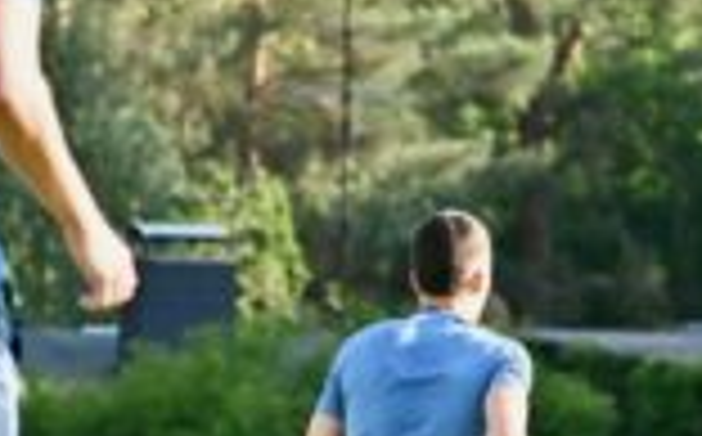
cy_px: 265
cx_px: 652
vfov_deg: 2.0
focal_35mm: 653
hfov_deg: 3.2
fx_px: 12475
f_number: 5
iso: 500
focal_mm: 130
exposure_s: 1/1600
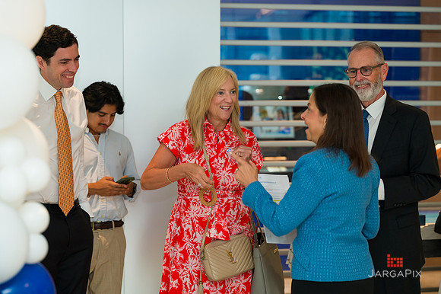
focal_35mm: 94
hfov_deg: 21.7
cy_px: 147
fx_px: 1150
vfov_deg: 14.5
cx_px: 220
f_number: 3.2
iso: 400
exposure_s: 1/160
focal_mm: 93
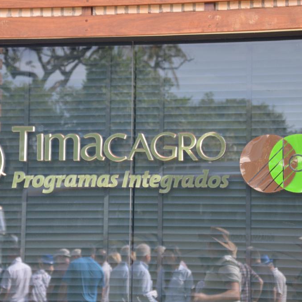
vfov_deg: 15.6
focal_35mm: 112
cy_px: 151
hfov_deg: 15.5
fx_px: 1105
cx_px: 174
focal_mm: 58
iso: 400
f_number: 5
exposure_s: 1/80
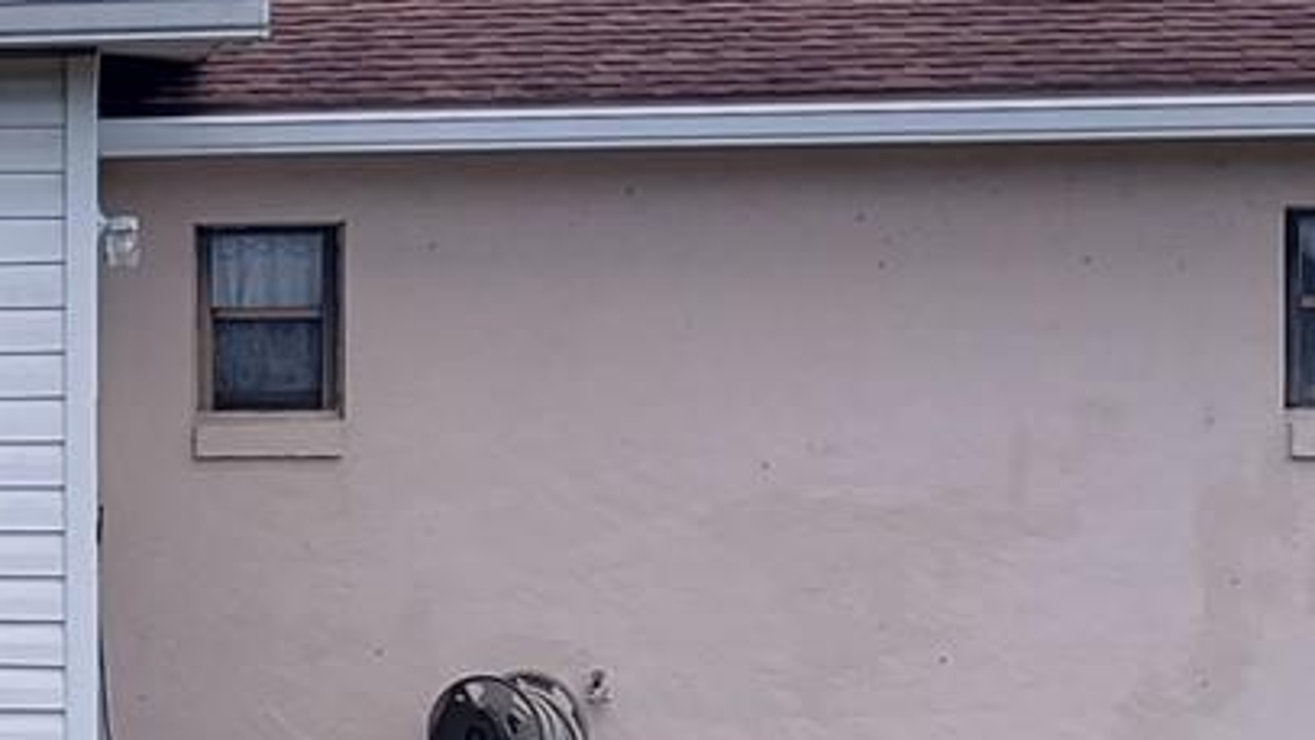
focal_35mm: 107
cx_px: -620
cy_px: 459
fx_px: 3731
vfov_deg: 11.3
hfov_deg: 18.0
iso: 50
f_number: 2
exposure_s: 1/770
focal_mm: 4.6
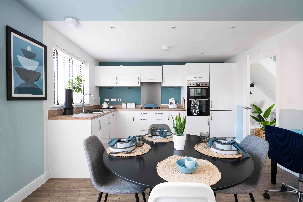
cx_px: 152
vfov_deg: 67.4
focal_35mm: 18
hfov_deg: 90.0
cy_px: 101
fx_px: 152
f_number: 7.1
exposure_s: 1/4
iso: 200
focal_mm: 18
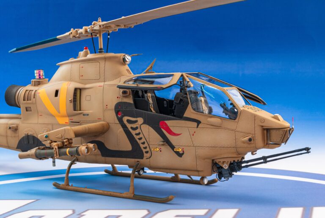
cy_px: 109
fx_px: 515
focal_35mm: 57
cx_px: 162
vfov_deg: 23.8
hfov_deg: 35.0
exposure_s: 1/1.25
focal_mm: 38
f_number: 32
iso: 100
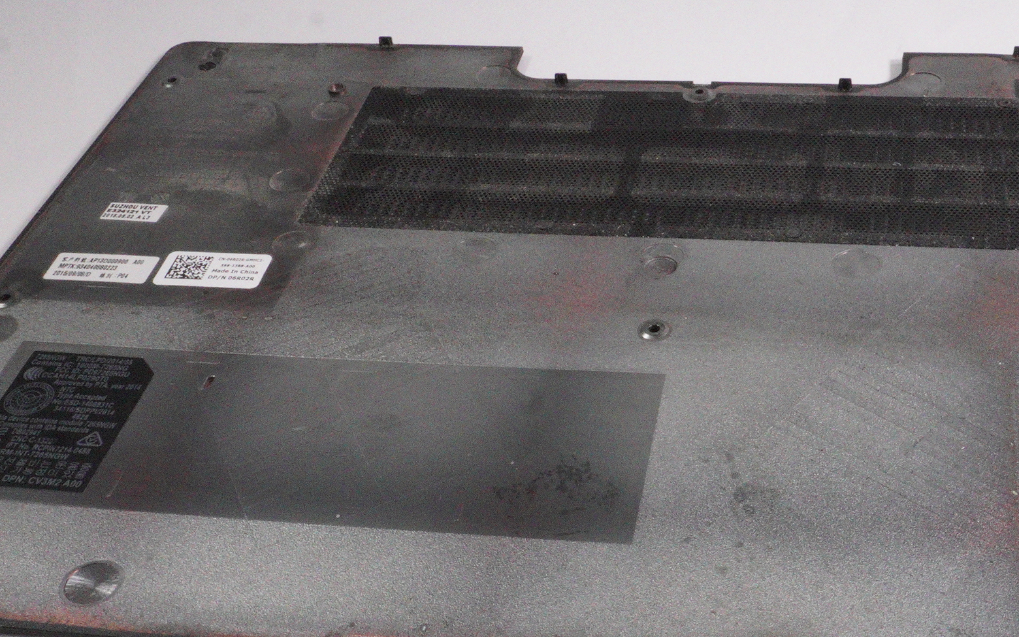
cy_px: 369
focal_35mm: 53
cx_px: 681
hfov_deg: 37.8
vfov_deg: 24.4
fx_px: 1472
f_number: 22
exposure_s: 1/250
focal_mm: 18
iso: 6400
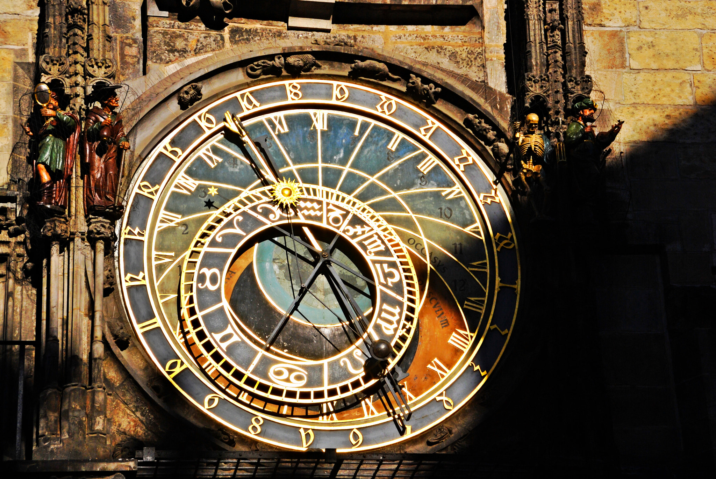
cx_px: 358
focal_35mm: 108
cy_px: 240
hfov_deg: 18.9
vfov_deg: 12.7
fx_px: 2151
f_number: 10
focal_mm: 72
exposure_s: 1/1600
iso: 100
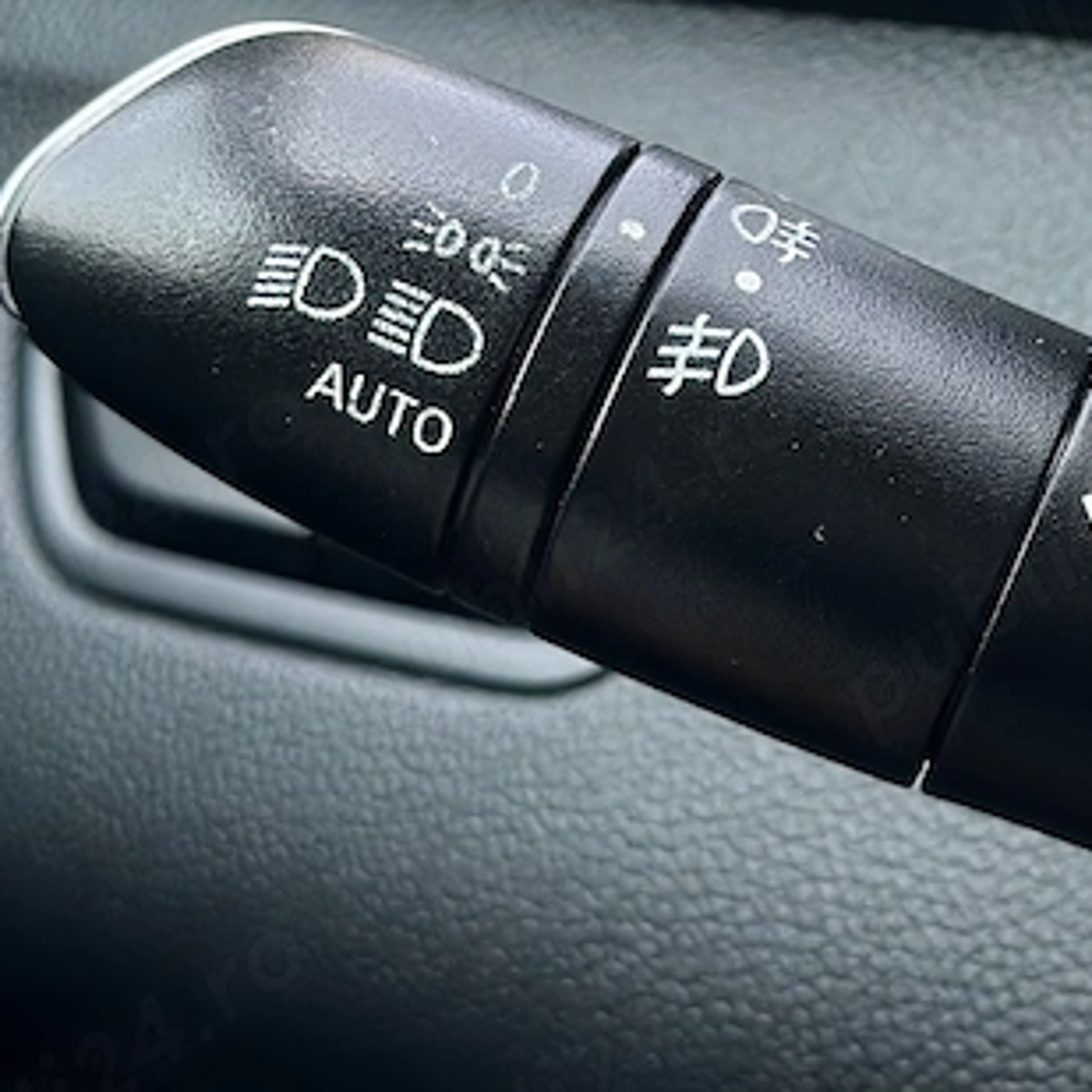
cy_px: 131
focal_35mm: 110
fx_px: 3926
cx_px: 820
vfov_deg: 15.7
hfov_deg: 15.8
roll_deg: +0.0
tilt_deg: -8.6
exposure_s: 1/368
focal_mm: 6.86
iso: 80
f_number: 1.78
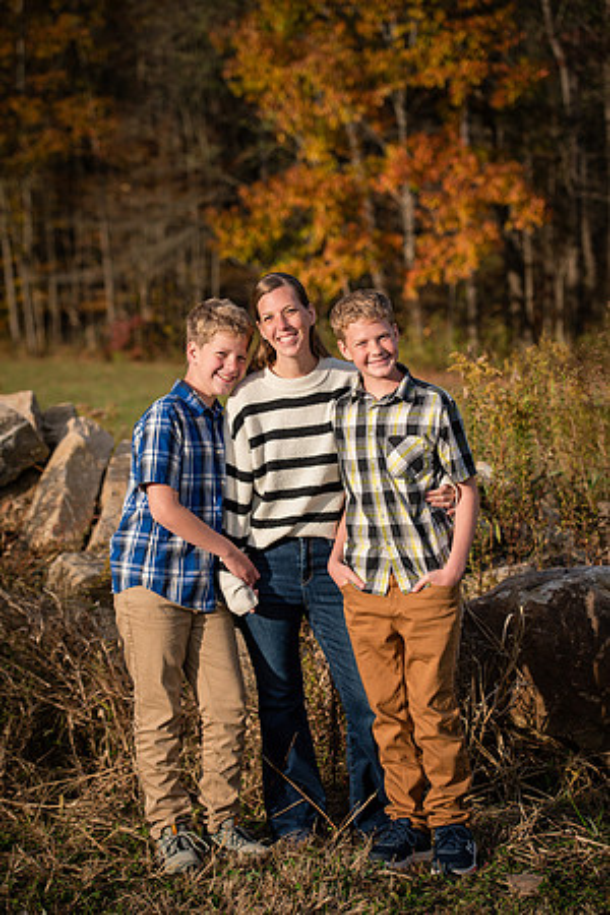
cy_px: 458
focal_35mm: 85
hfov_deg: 16.1
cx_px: 305
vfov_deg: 23.9
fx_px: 2160
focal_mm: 85
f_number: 3.5
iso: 280
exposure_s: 1/2500
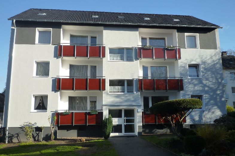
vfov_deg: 39.9
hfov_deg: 57.2
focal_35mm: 33
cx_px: 120
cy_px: 74
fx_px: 215
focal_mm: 4.4
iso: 125
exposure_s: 1/640
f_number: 3.2
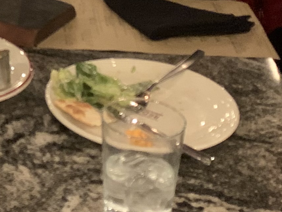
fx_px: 1002
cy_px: -115
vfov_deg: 11.5
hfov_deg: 15.3
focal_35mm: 123
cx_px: -80
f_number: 1.8
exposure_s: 1/17
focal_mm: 4.25
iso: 640
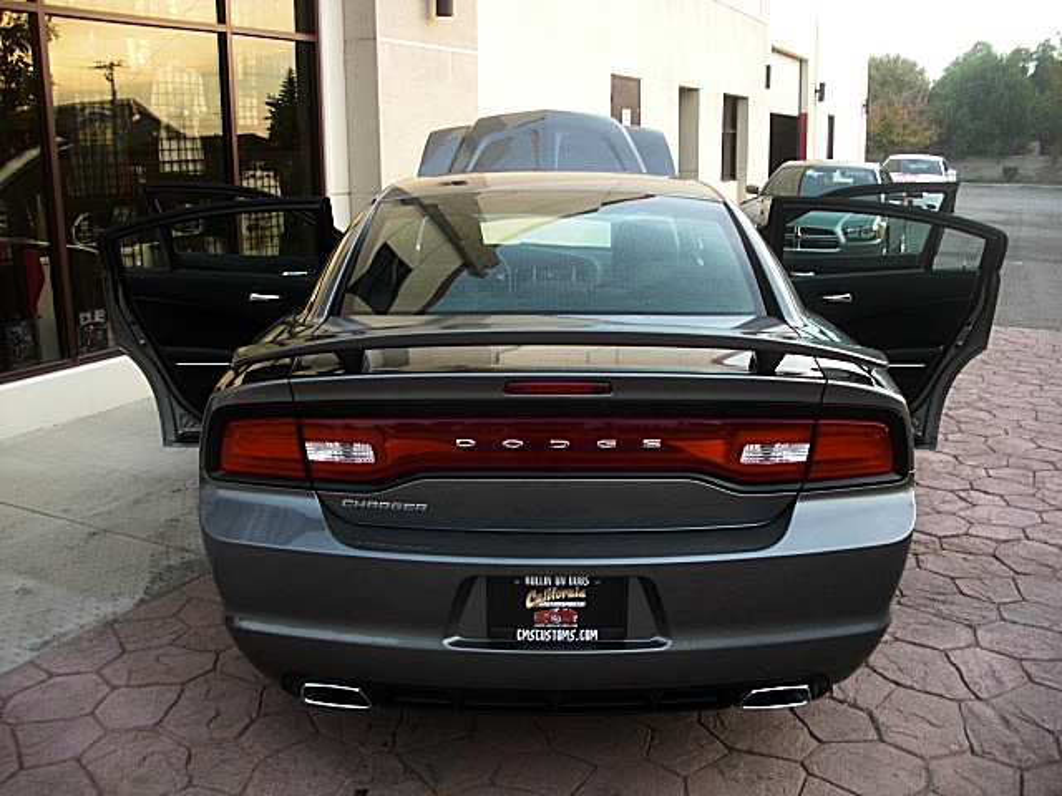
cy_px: 398
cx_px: 531
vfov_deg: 39.7
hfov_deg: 51.4
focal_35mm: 36
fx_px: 1104
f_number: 2.8
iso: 100
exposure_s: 1/125
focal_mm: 6.3
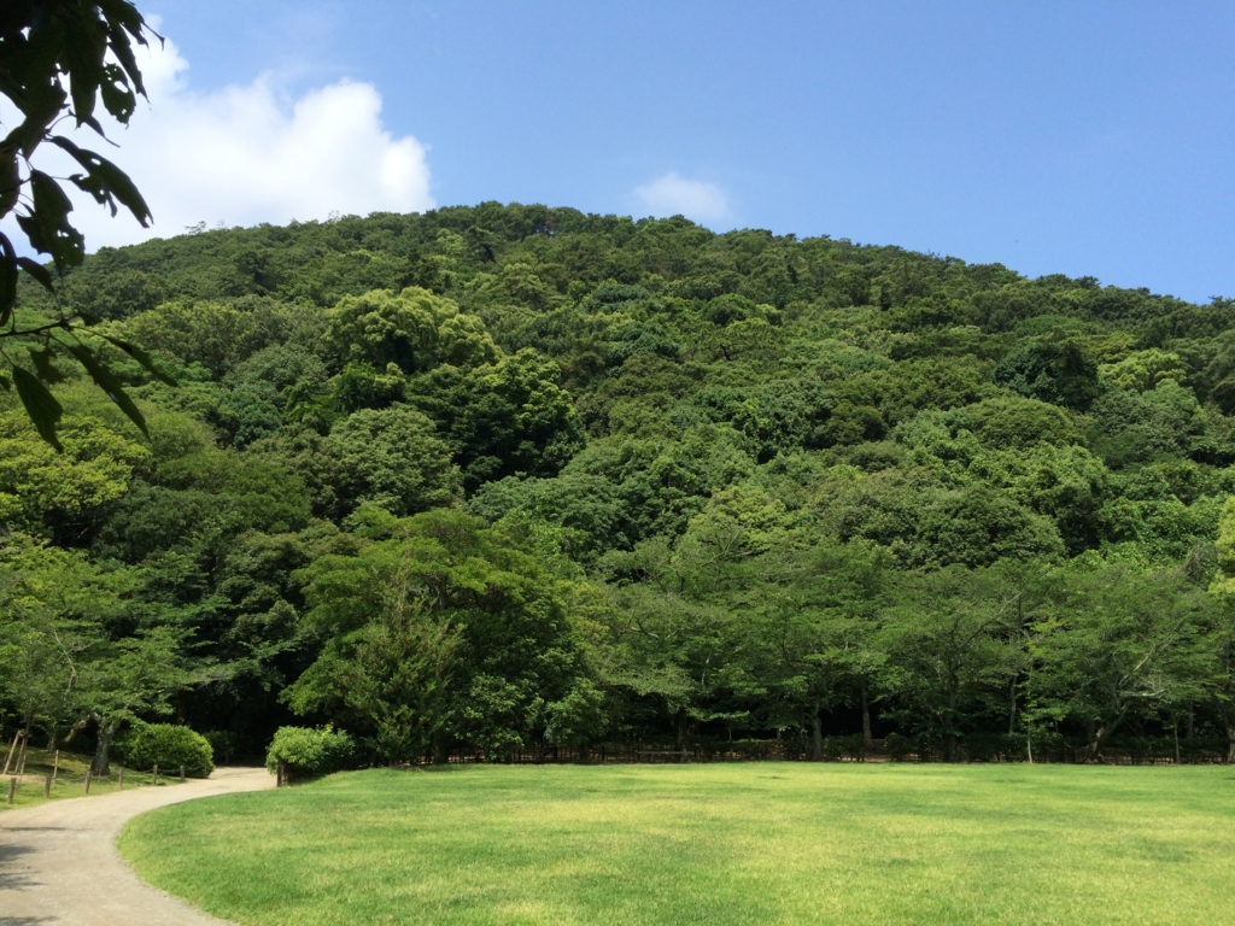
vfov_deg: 48.2
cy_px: 463
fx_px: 1035
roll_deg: -0.3
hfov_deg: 61.7
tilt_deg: +12.3
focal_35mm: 29
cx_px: 618
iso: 32
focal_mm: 4.15
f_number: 2.2
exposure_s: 1/1642
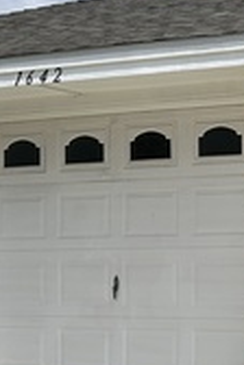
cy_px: 219
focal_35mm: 103
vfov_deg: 19.8
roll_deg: +0.8
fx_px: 1047
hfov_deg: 12.3
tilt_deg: +3.1
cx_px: 416
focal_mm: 5.7
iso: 50
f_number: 1.5
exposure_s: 1/8696
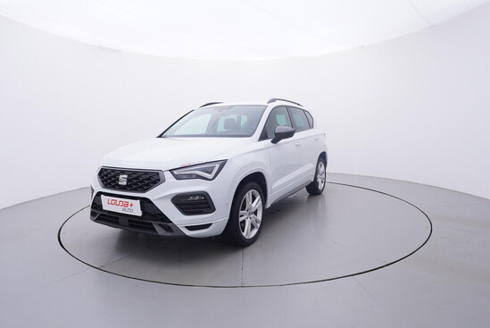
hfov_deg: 77.3
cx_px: 245
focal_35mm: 22
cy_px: 164
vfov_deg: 56.2
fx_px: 306
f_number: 5
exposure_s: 1/80
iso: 200
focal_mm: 15
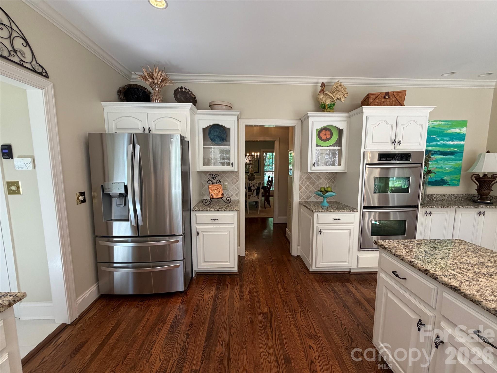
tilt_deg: -5.8
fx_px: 201
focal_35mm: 14
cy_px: 186
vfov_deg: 85.7
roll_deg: +0.3
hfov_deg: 102.1
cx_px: 248
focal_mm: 2.22
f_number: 2.2
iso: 250
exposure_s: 1/120
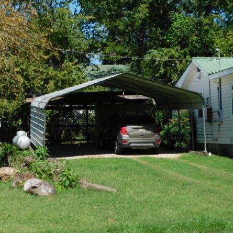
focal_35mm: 75
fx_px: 571
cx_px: 125
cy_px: 120
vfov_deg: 23.1
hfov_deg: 23.1
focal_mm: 10.4
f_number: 4
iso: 125
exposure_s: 1/800
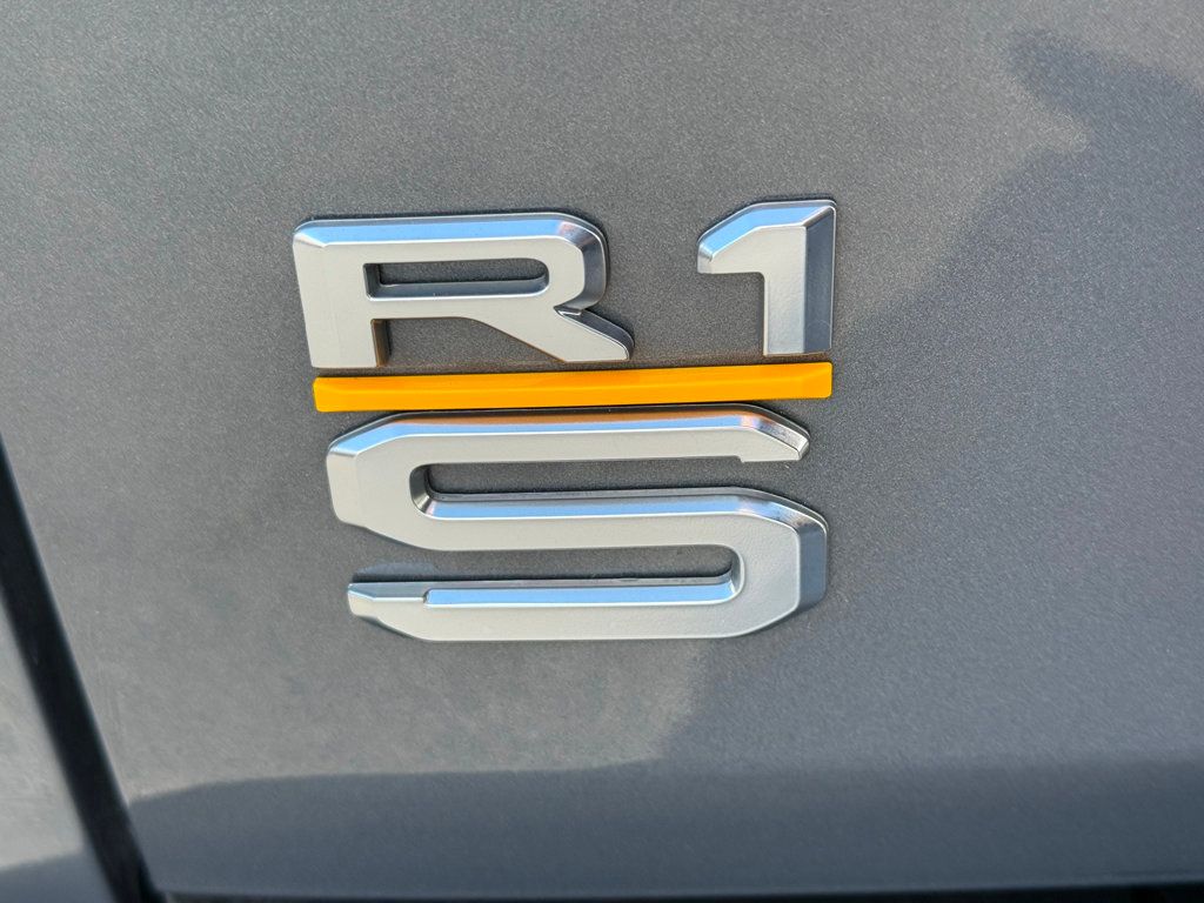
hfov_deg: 39.7
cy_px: 452
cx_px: 602
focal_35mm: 48
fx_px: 1670
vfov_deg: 30.3
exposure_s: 1/455
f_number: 1.78
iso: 64
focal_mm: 6.76
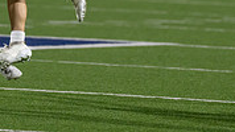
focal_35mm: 799
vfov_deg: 1.5
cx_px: 8
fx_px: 4977
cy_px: -141
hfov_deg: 2.7
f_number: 2.8
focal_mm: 200
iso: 2000
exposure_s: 1/1250
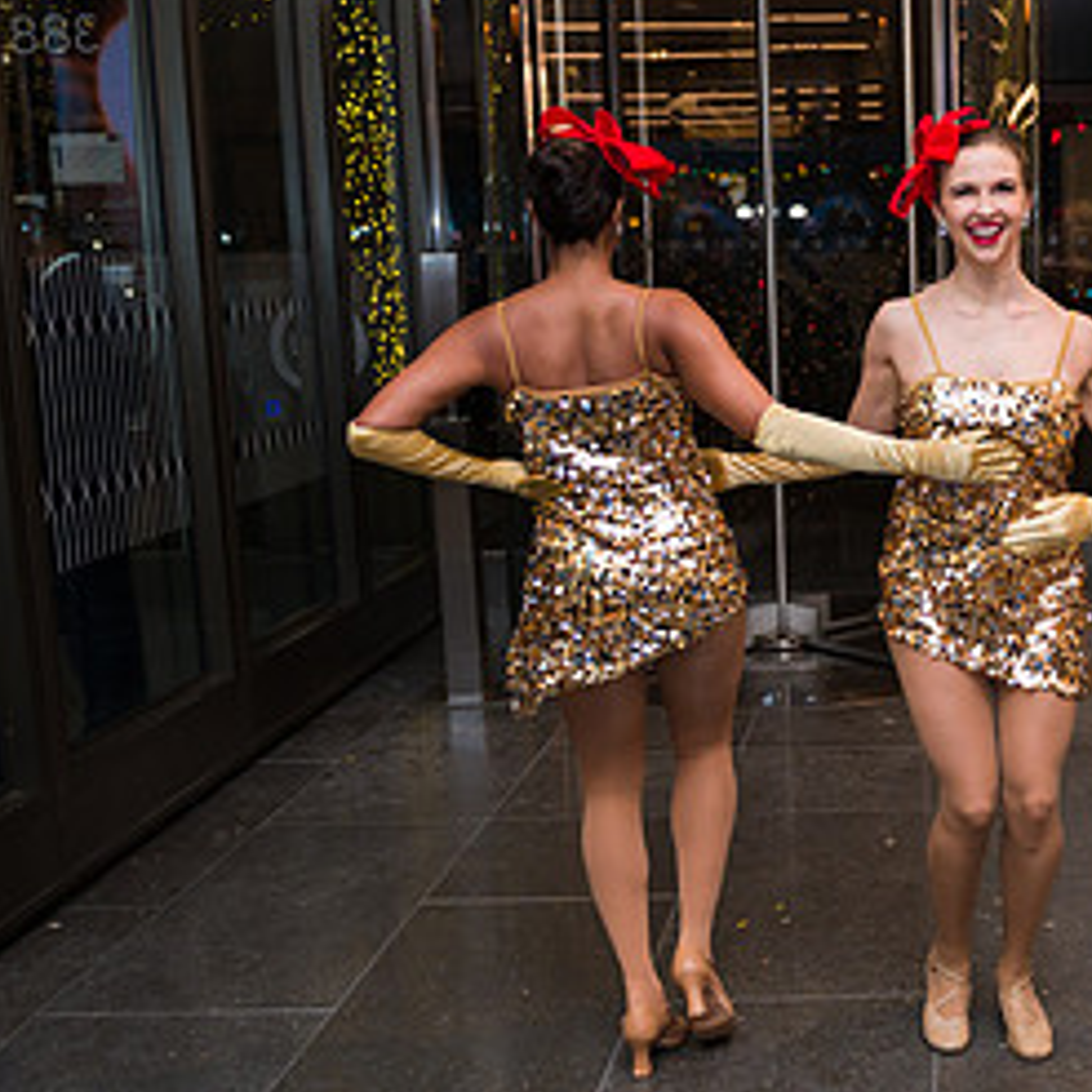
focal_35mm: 48
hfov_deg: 33.1
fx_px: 1713
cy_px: 497
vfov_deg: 35.3
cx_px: 1025
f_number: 3.2
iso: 400
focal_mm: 24
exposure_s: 1/200
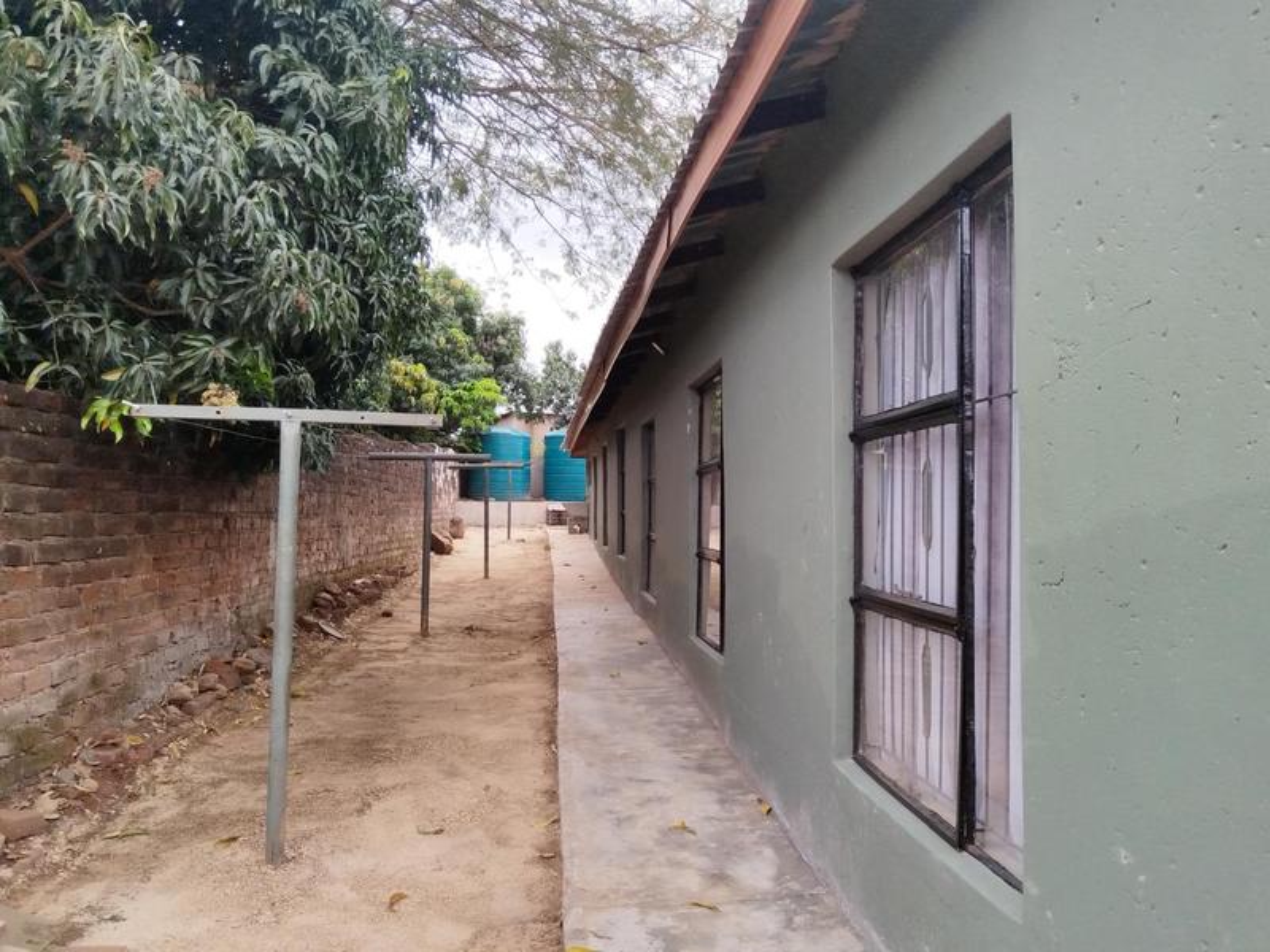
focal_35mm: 26
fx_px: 954
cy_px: 476
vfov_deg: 53.1
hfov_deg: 67.3
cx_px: 635
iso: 100
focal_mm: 4.95
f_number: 1.9
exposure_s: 1/343
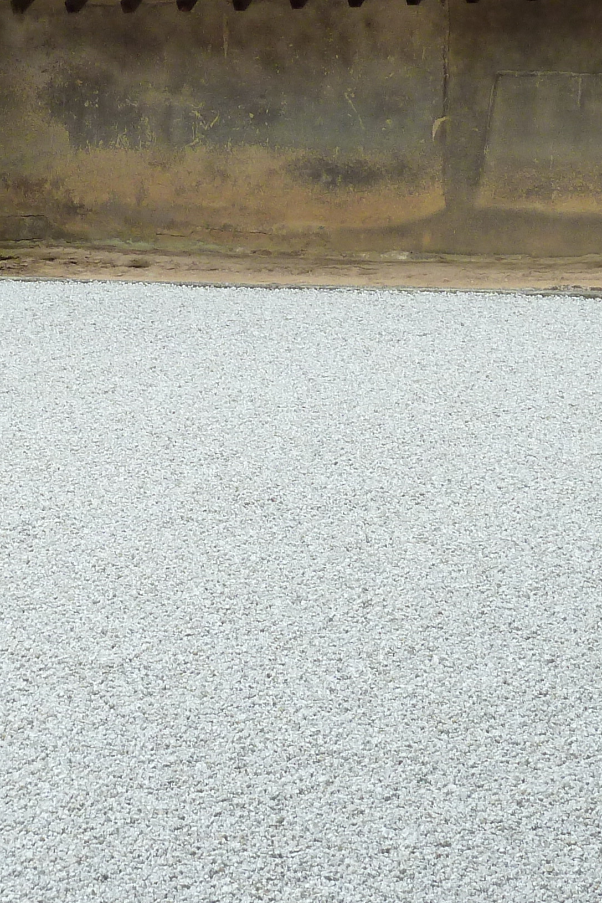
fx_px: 4288
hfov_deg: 8.0
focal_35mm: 171
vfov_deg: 12.0
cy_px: 201
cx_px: 164
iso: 125
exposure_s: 1/125
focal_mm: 11
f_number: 4.1
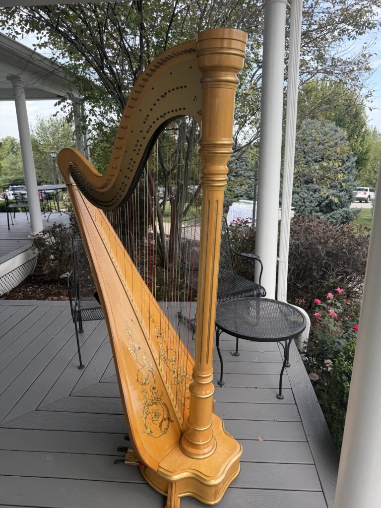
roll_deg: +0.8
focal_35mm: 24
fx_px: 352
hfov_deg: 56.8
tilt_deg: -18.4
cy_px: 254
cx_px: 190
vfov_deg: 71.6
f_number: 1.78
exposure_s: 1/1032
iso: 80
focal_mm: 6.76
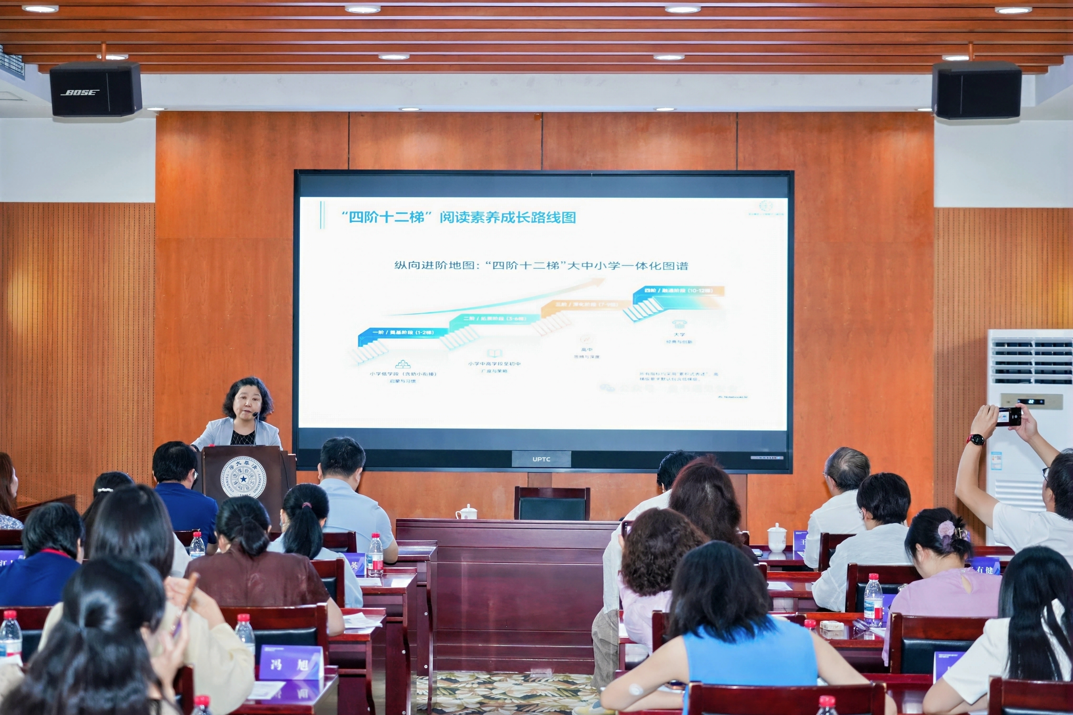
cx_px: 536
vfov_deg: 21.6
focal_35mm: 63
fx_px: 1878
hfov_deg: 31.9
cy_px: 358
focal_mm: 63
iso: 1000
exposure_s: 1/100
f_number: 4
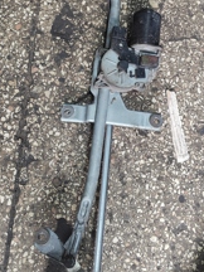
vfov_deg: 36.3
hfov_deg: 28.5
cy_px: 58
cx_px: 92
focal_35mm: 51
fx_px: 401
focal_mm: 6.06
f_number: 1.8
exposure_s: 1/50
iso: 320
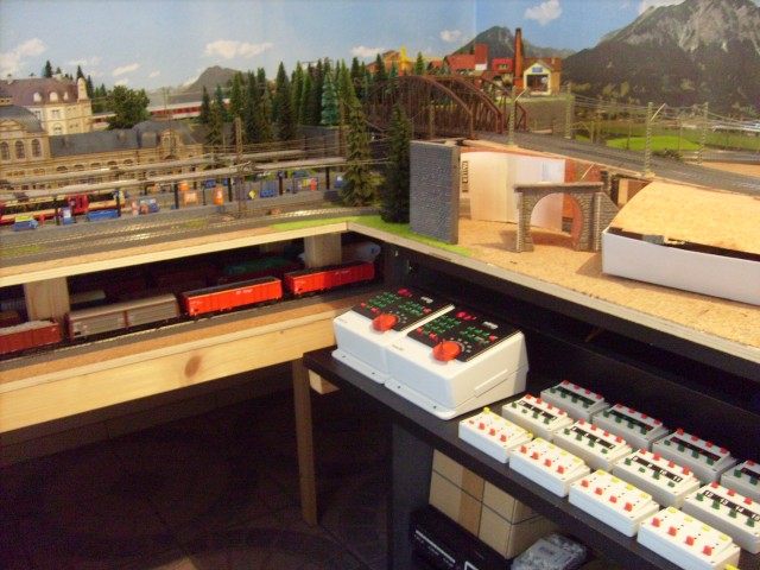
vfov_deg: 40.7
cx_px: 380
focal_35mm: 35
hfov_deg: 52.6
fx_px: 768
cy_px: 285
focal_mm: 5.8
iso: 200
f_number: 2.8
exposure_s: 1/6
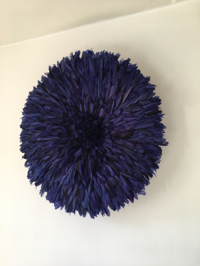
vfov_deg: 61.7
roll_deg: -3.3
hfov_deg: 48.2
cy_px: 133
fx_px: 223
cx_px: 100
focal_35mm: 29
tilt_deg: +9.9
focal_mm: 4.15
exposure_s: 1/50
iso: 32
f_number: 2.2
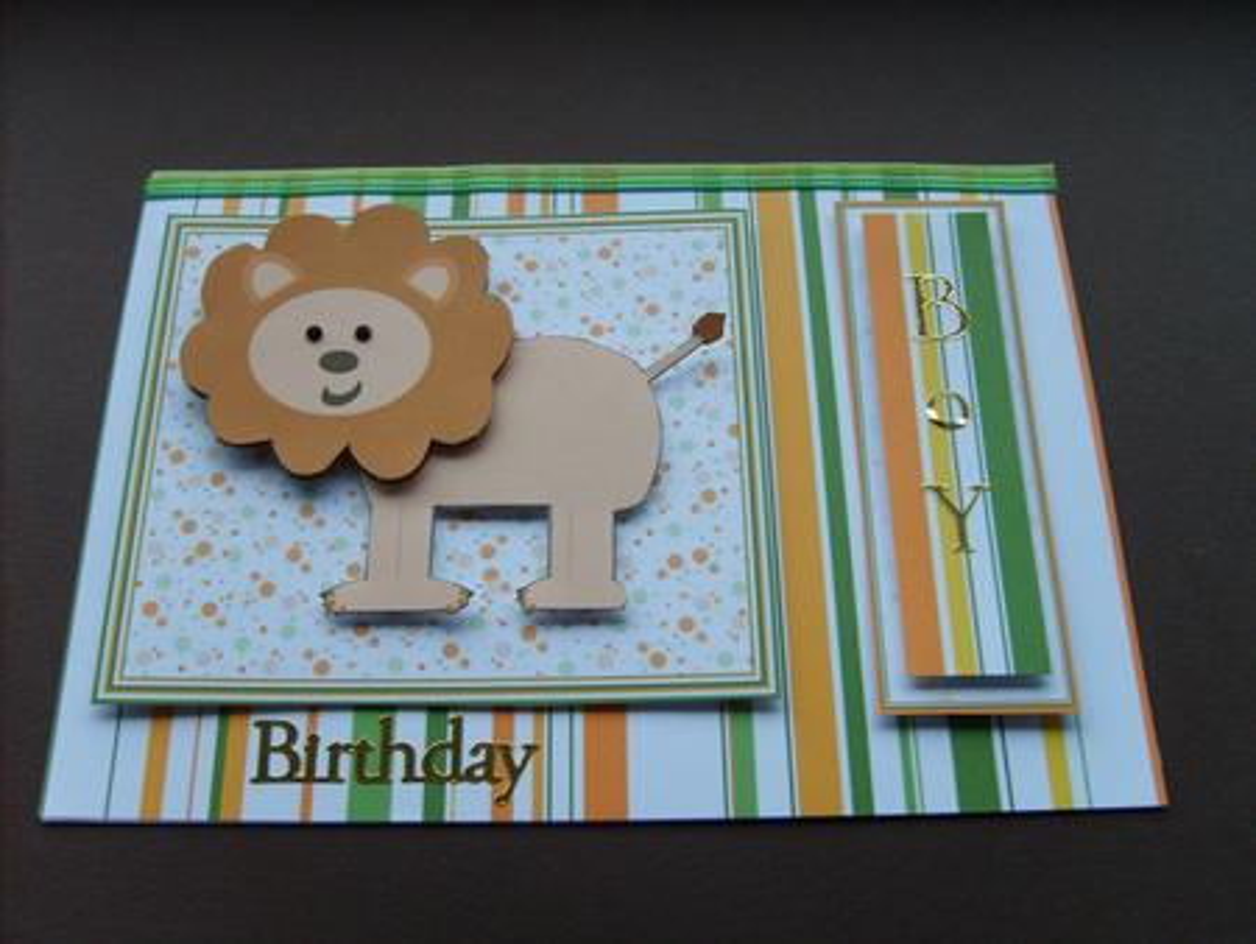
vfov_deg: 40.7
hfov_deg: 52.6
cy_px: 472
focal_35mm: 35
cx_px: 628
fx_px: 1271
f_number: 2.8
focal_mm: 5.8
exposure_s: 1/30
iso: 73
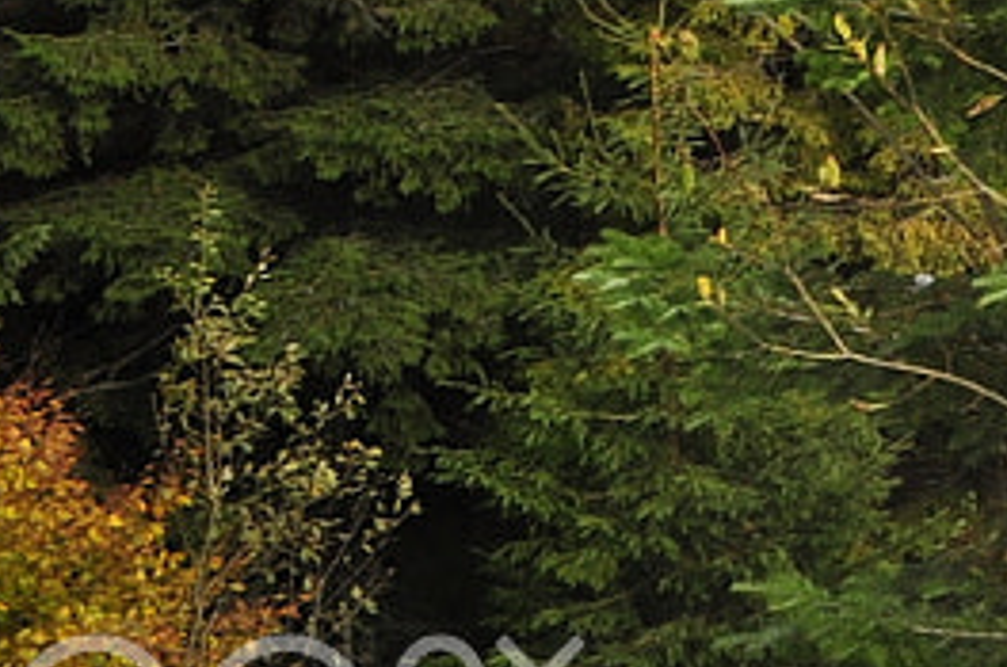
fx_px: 5584
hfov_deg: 8.9
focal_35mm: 200
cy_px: -802
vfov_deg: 6.6
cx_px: 2689
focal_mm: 22
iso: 200
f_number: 10
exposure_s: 1/250
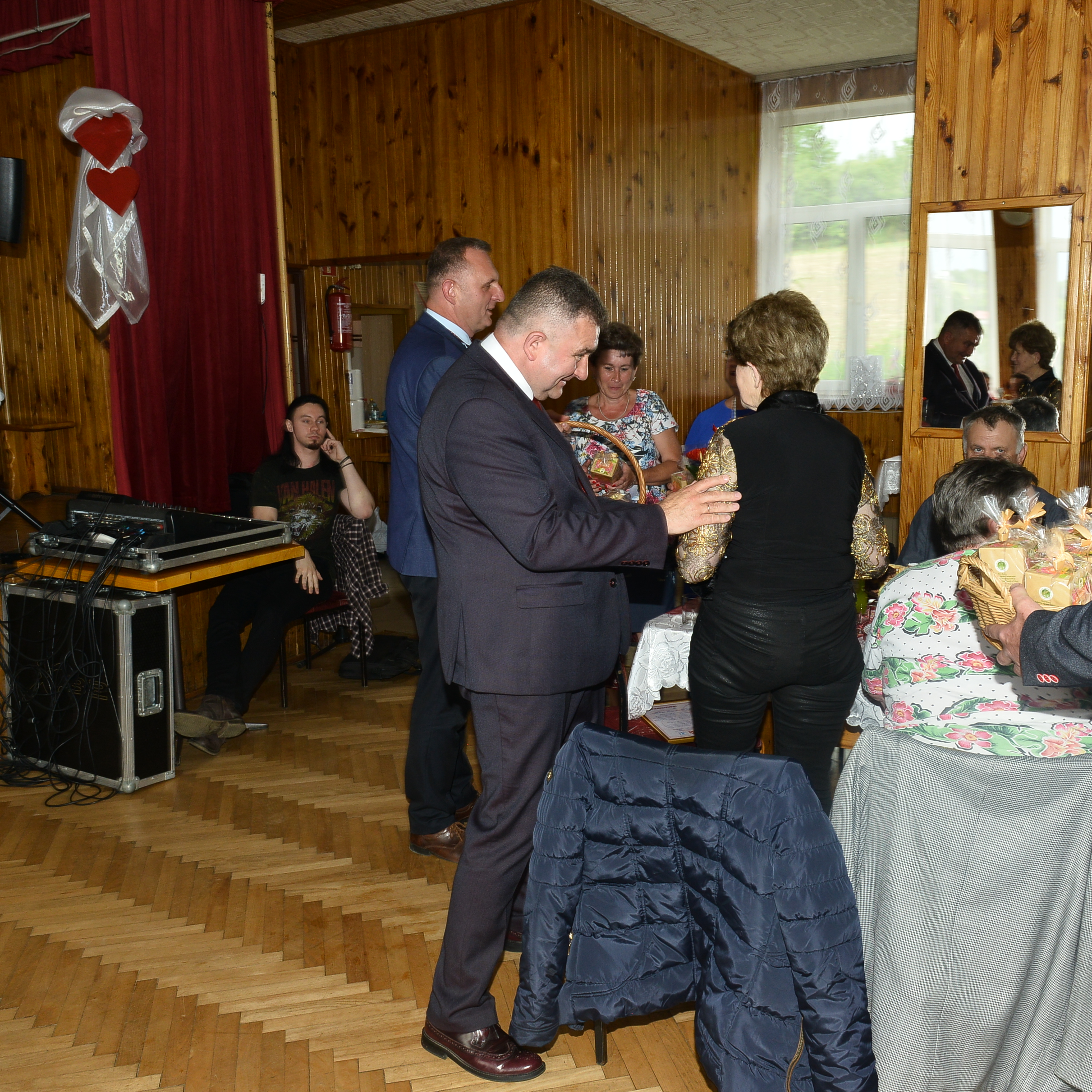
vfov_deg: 52.5
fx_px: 1106
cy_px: 546
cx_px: 592
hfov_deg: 52.5
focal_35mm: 31
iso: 800
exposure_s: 1/50
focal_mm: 24
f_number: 11
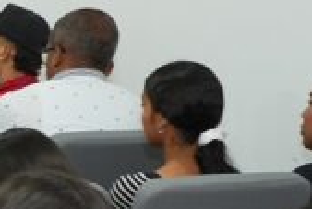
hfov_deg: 8.0
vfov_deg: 6.0
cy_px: 173
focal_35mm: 230
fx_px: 1995
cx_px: -535
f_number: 4
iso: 1250
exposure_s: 1/100
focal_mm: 38
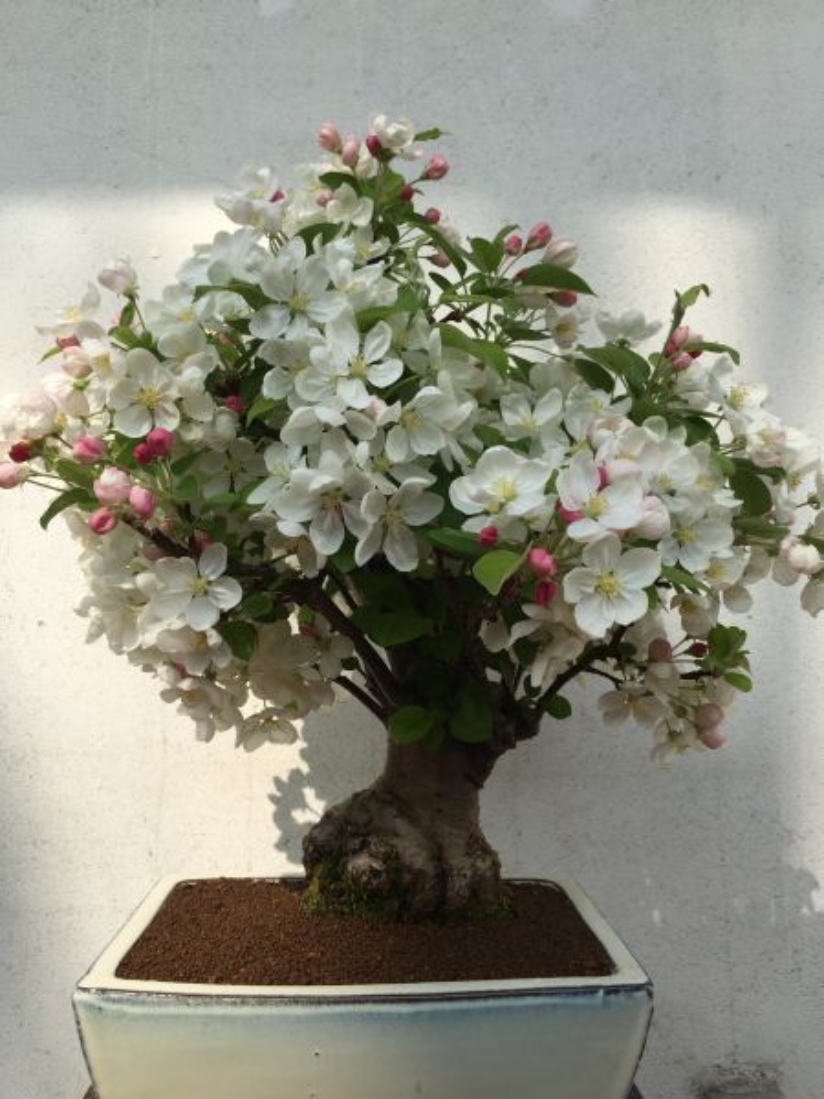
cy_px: 550
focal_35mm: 29
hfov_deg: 48.2
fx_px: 920
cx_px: 412
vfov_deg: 61.7
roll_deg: +0.6
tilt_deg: +5.6
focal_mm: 4.15
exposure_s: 1/1319
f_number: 2.2
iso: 32
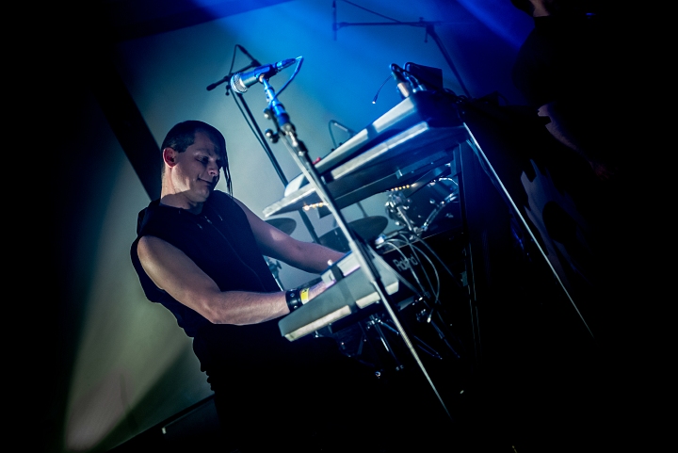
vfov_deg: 24.7
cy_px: 226
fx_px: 1036
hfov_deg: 36.2
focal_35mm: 55
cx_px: 339
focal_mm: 55
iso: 3200
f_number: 2.8
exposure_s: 1/100
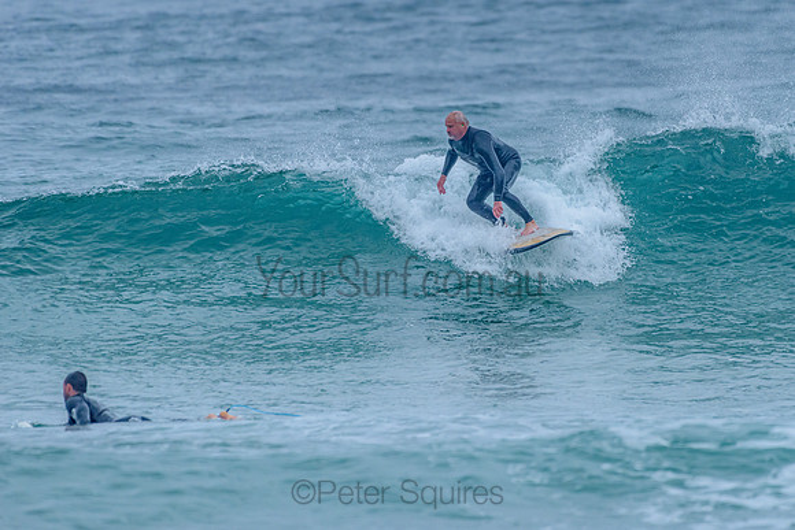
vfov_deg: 2.2
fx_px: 13865
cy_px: 210
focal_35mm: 628
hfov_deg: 3.3
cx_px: 484
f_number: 5.6
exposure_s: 1/2000
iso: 800
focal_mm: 500
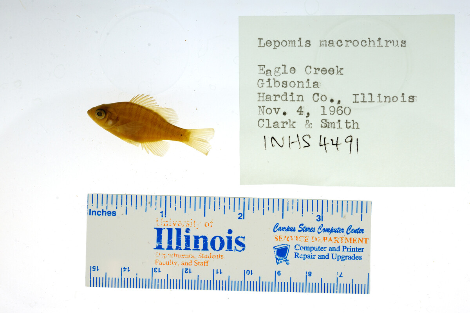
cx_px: 235
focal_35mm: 60
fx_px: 784
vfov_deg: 22.6
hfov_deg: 33.4
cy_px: 156
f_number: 10
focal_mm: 60
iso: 100
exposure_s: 1/200
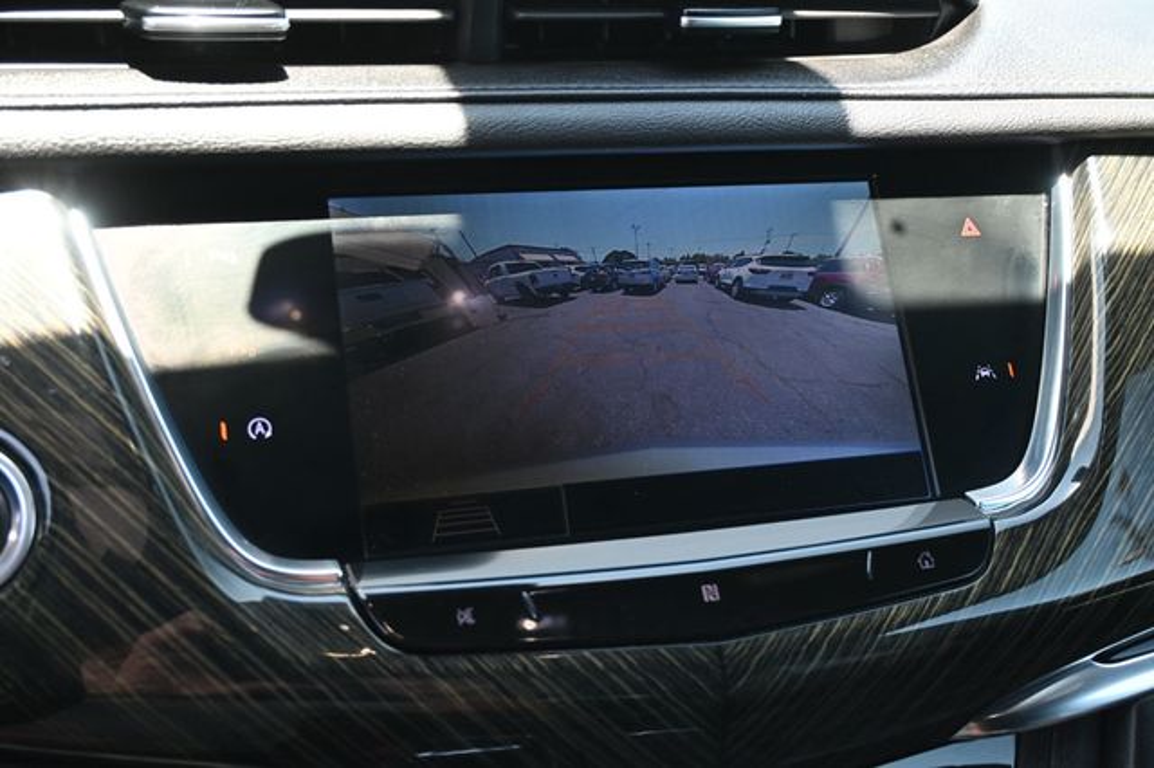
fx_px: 1249
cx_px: 577
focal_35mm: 39
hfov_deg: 49.6
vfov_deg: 34.2
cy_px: 384
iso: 720
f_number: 4.5
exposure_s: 1/125
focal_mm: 26
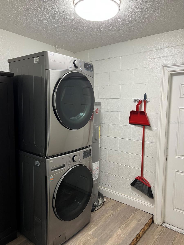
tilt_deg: -6.6
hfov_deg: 53.1
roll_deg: -1.0
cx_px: 92
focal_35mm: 26
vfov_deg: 67.3
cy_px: 122
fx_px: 184
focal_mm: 5.7
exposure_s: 1/60
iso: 125
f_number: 1.5
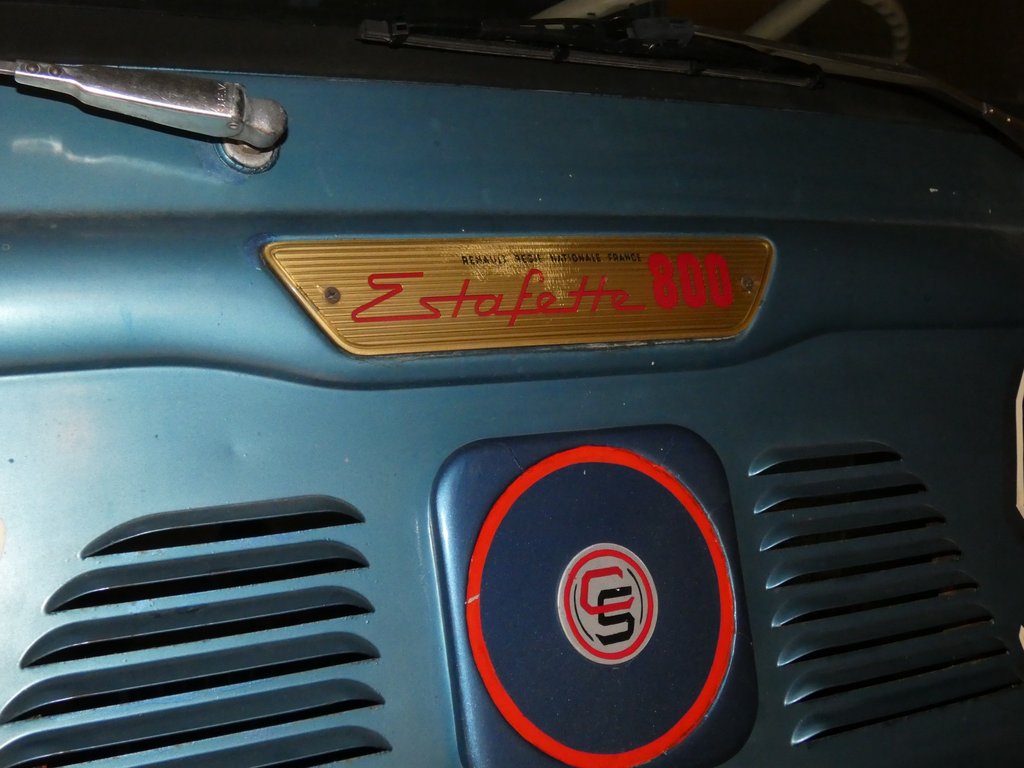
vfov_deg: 33.6
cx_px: 512
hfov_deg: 43.9
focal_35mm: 43
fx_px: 1272
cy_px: 384
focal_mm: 7.8
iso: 800
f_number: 3.7
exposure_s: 1/8
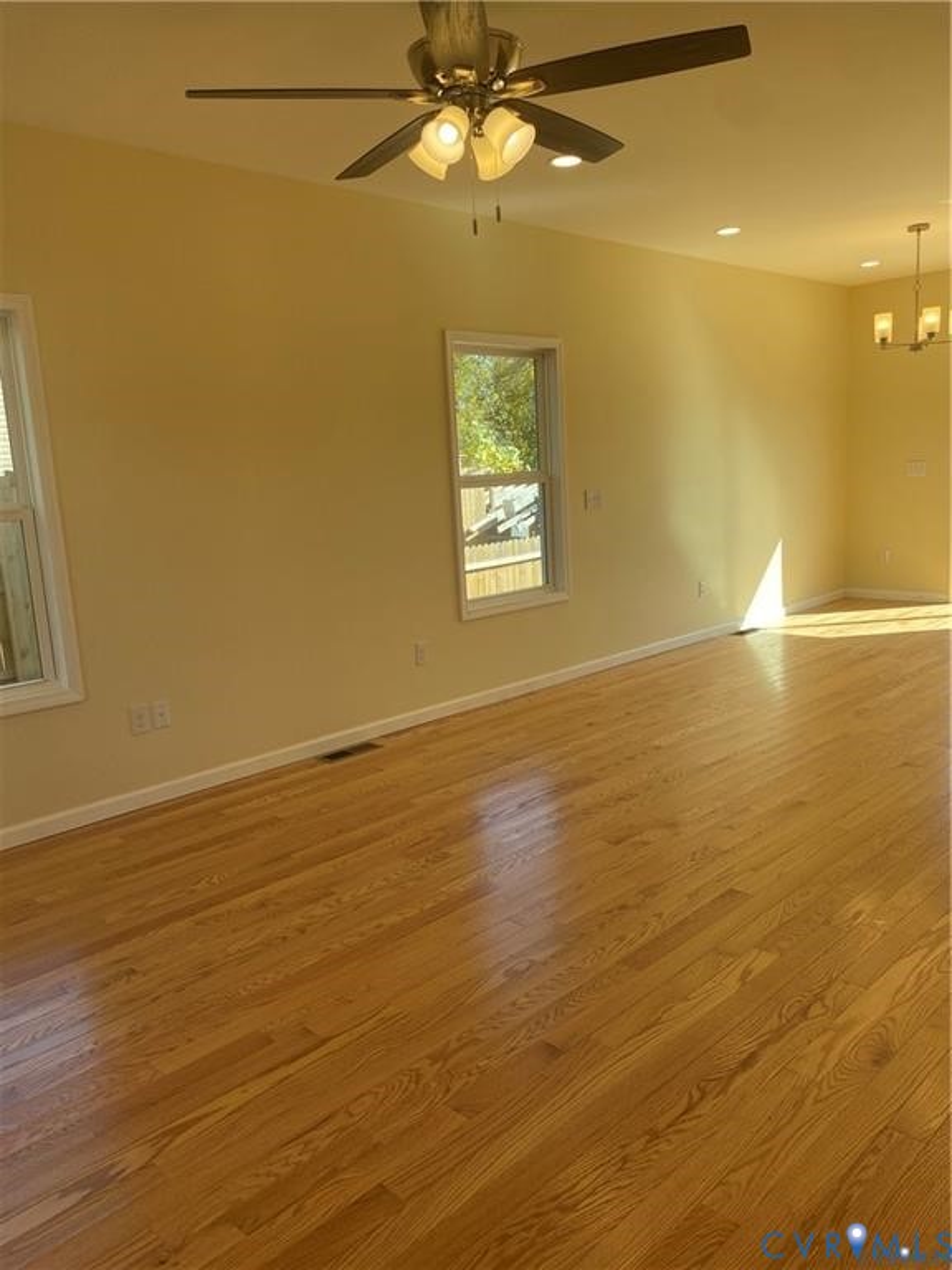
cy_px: 635
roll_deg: +3.9
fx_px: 953
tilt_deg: -10.2
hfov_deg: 53.1
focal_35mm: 26
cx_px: 476
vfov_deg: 67.3
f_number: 1.8
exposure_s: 1/283
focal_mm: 4.25
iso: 32
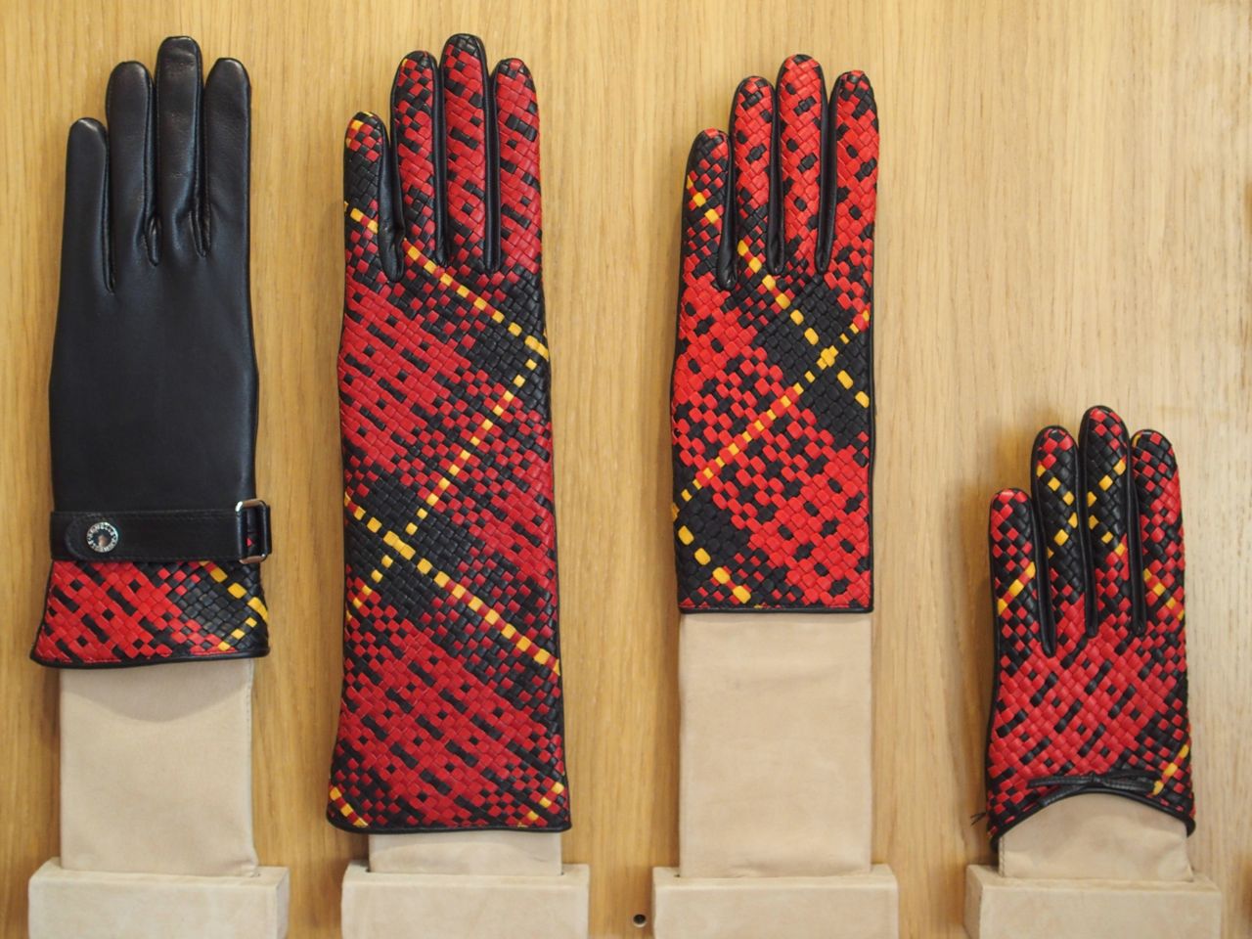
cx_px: 626
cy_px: 470
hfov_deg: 41.2
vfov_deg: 31.5
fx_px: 1664
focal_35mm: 46
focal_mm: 9.8
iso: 320
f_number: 2.8
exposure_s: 1/50
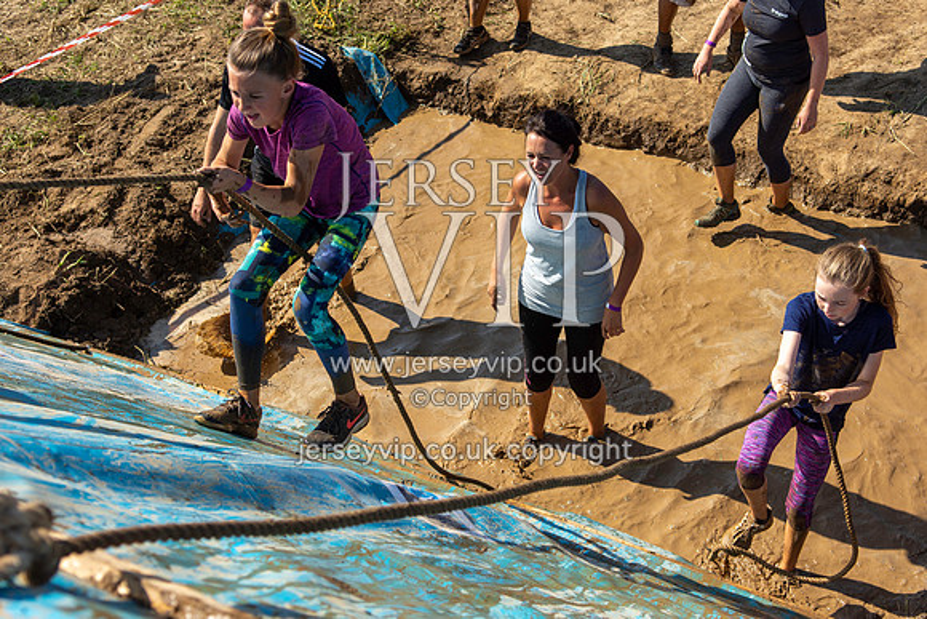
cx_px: 487
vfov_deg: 26.8
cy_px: 294
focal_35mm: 50
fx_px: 1298
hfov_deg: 39.3
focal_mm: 32
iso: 100
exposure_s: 1/5000
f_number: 4
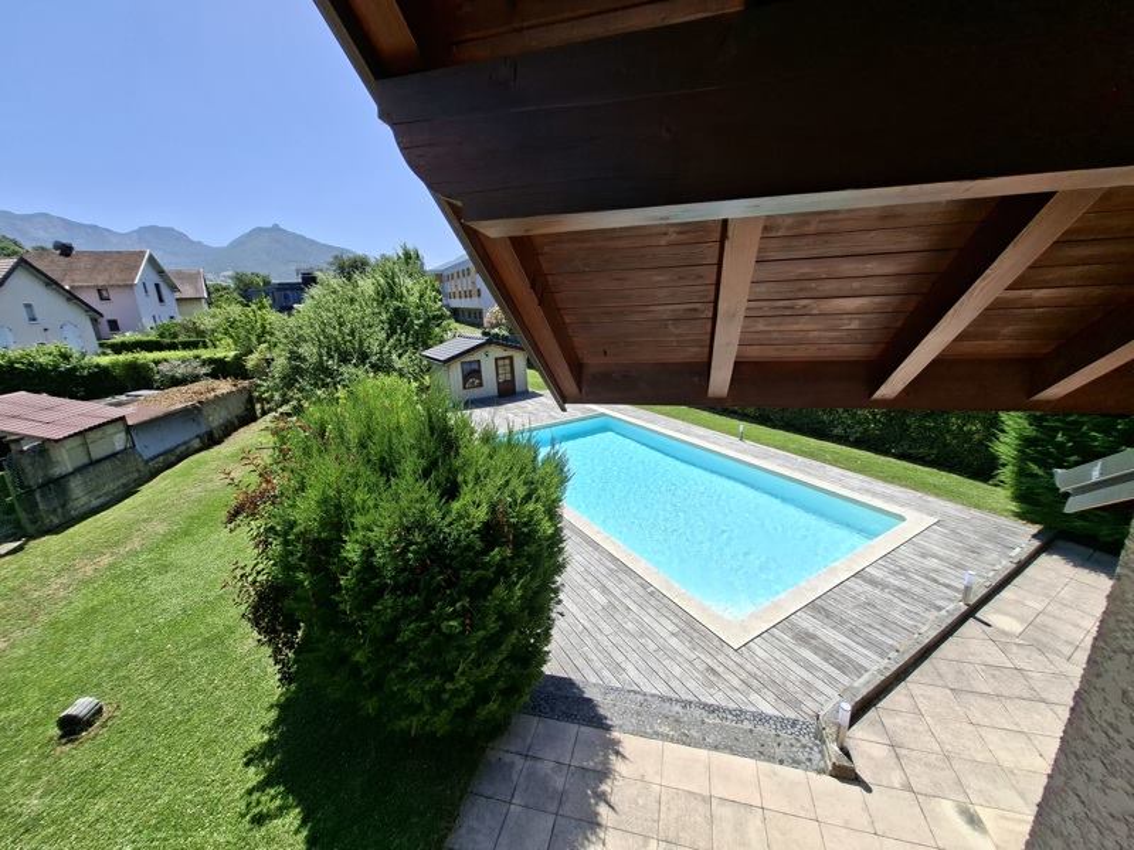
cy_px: 425
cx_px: 567
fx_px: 426
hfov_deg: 106.2
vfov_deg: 89.9
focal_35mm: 13
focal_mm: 1.74
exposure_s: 1/1326
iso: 40
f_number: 2.2
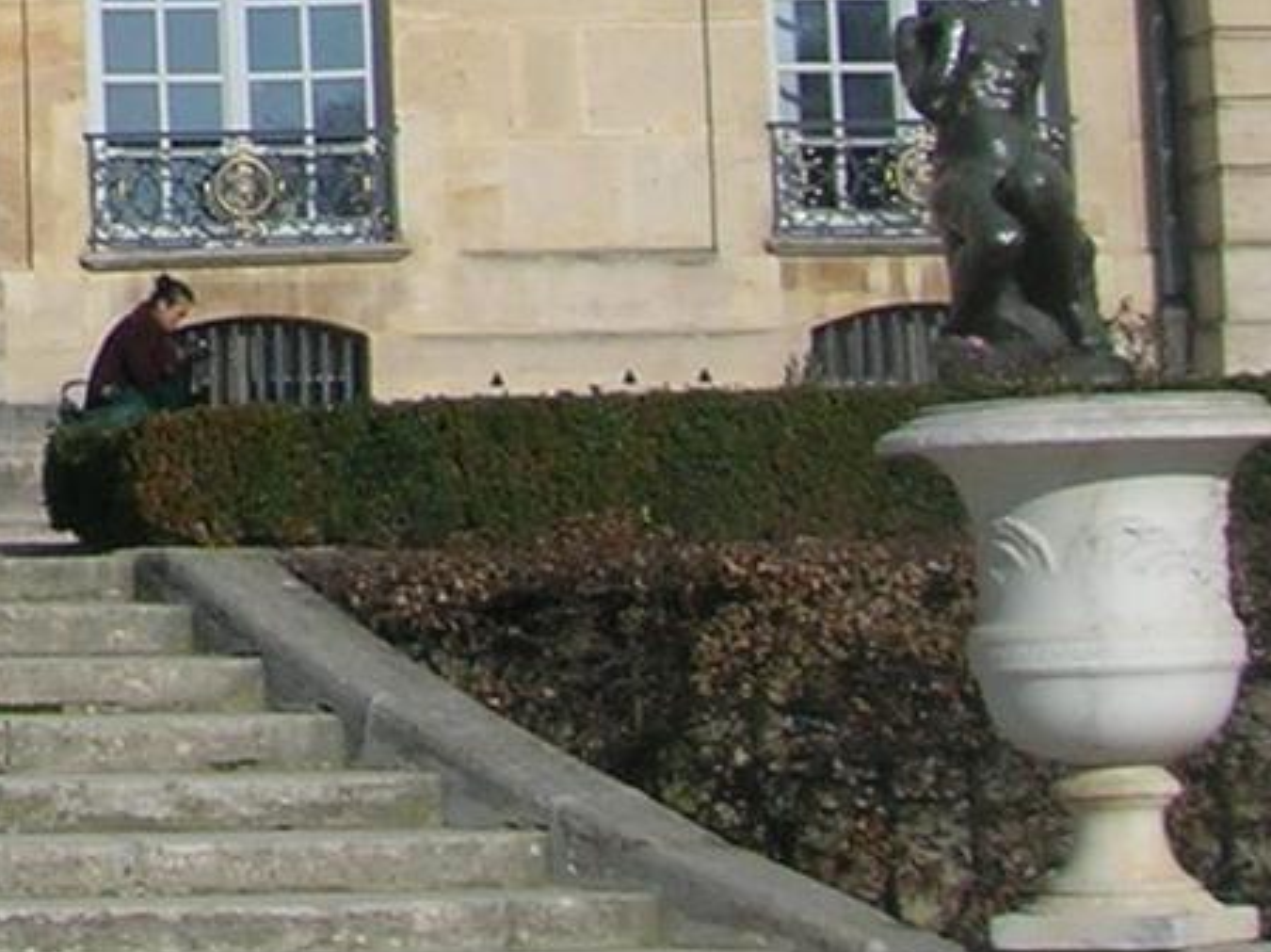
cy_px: -664
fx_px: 5321
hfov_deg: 12.5
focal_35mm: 145
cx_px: -983
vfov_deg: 9.8
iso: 50
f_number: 4.9
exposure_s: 1/866
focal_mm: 5.7
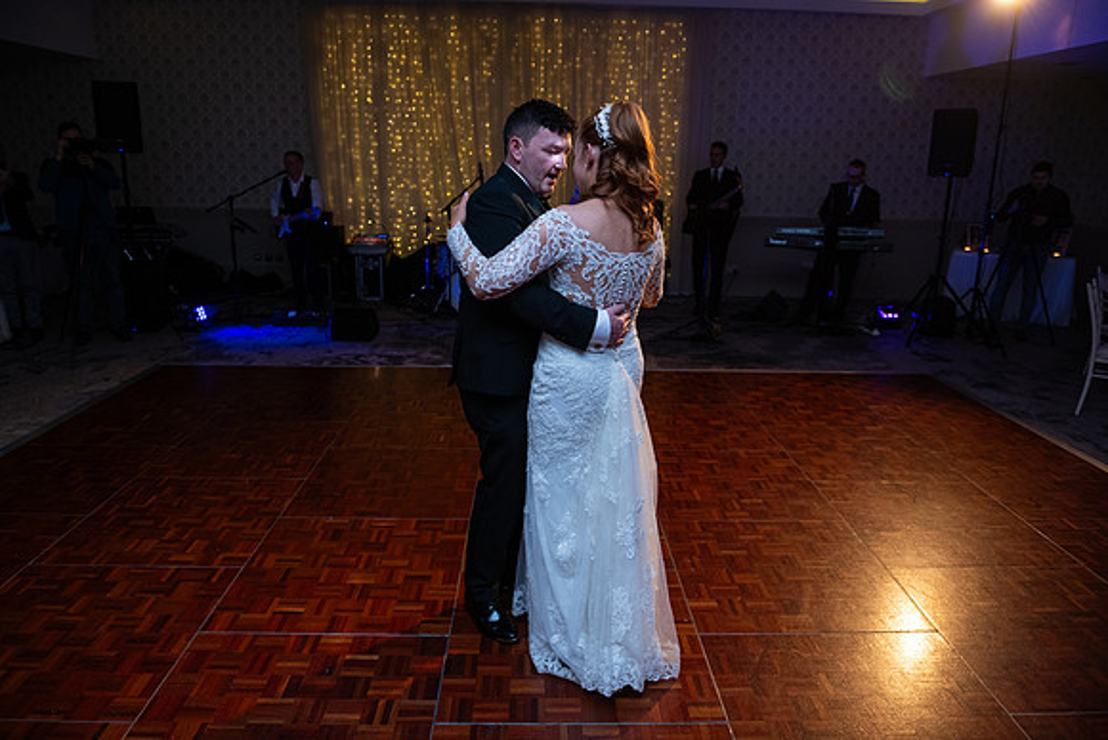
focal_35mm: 24
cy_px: 370
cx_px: 554
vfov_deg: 53.2
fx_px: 739
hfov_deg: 73.7
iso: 1000
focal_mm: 24
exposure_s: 1/160
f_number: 3.5
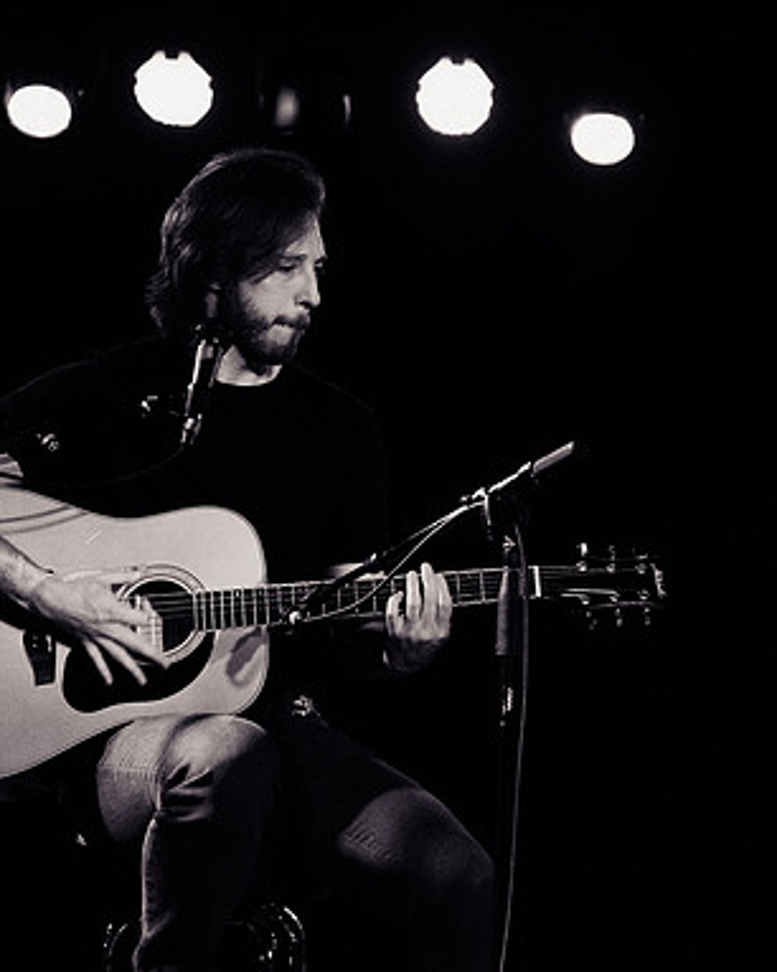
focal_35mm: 97
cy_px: 461
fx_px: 2791
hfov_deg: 15.8
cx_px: 586
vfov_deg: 19.8
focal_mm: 55.1
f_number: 3.5
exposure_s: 1/320
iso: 1600
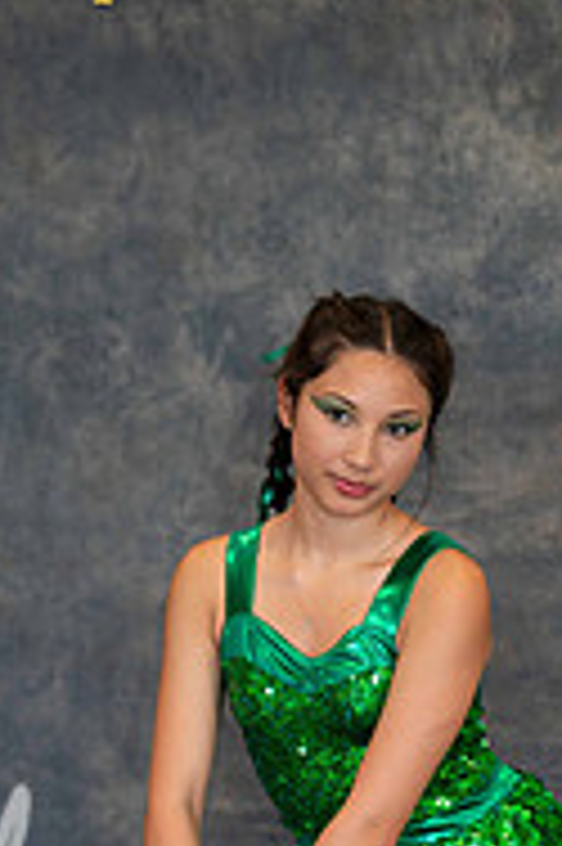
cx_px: 256
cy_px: 999
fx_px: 4785
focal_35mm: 204
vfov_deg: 10.0
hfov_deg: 6.7
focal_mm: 85
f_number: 2.2
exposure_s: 1/160
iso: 640
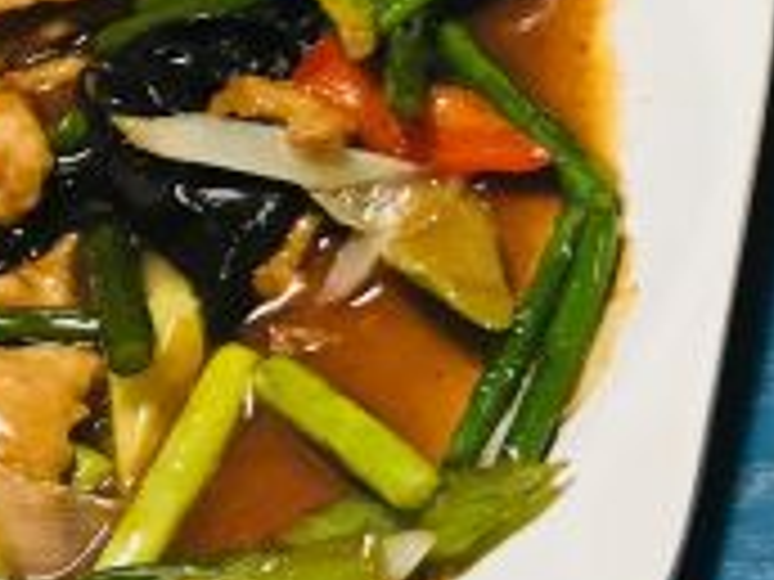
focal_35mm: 114
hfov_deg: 15.1
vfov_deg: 12.9
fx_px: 2549
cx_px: 1364
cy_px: 101
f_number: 1.8
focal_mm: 3.99
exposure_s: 1/33
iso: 40
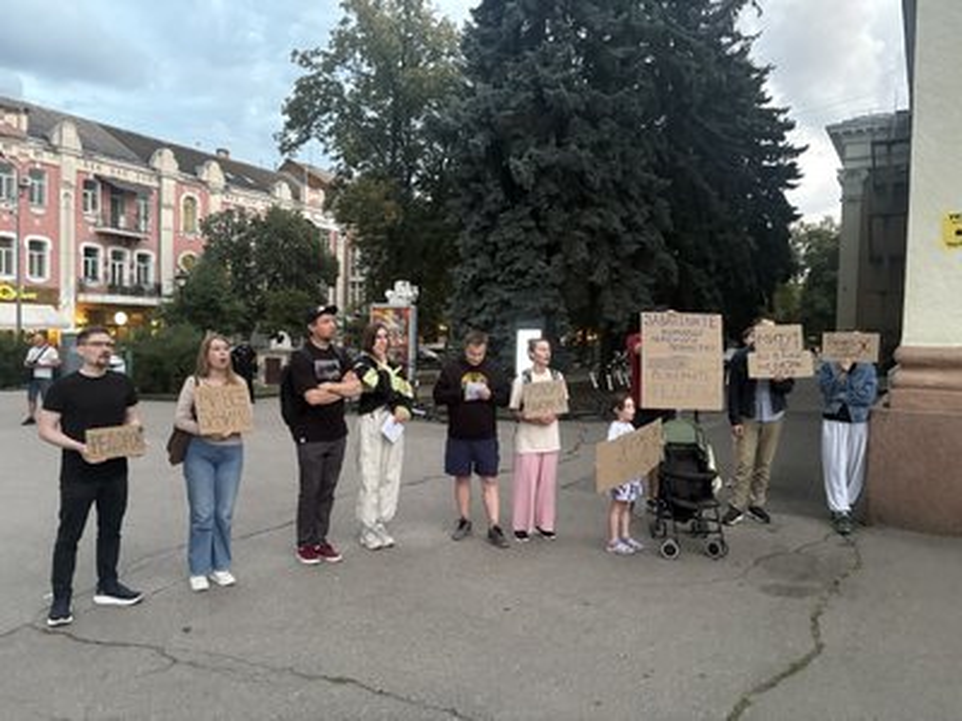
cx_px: 481
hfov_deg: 67.3
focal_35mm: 26
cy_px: 360
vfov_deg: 53.1
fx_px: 723
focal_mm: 5.96
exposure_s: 1/30
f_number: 1.6
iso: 640
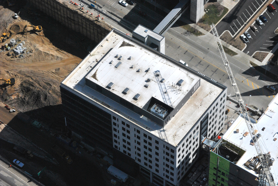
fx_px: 951
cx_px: 139
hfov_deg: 16.6
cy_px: 93
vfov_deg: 11.2
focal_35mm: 123
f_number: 25
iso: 400
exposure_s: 1/640
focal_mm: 82
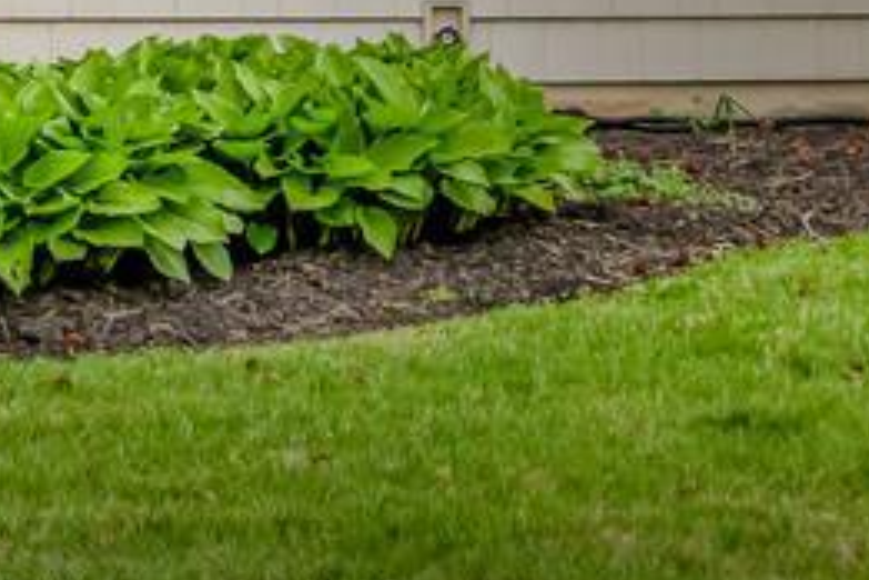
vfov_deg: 8.2
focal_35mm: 165
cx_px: 330
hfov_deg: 12.4
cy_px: -222
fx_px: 3983
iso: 250
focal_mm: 21
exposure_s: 1/100
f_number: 8
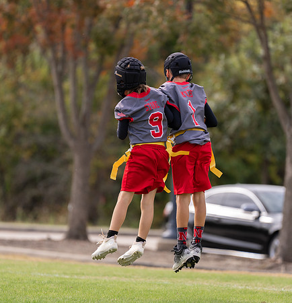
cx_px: 144
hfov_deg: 4.9
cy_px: 159
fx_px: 3387
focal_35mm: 348
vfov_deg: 5.1
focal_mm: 200
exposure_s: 1/1250
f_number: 2.8
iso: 100
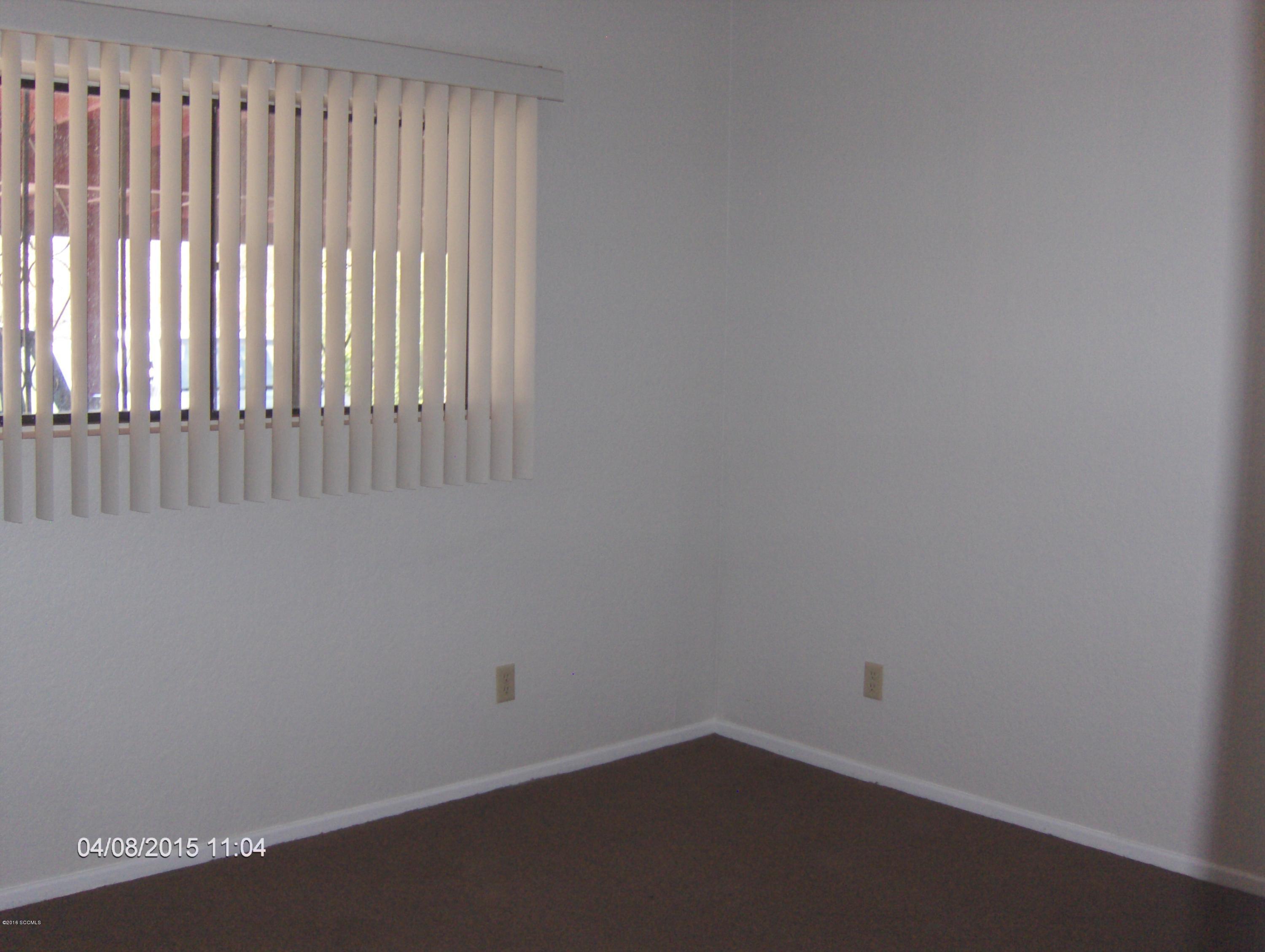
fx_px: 1280
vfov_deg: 40.8
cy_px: 476
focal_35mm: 35
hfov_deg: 52.6
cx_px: 632
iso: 100
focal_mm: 7.5
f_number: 2.8
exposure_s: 1/60
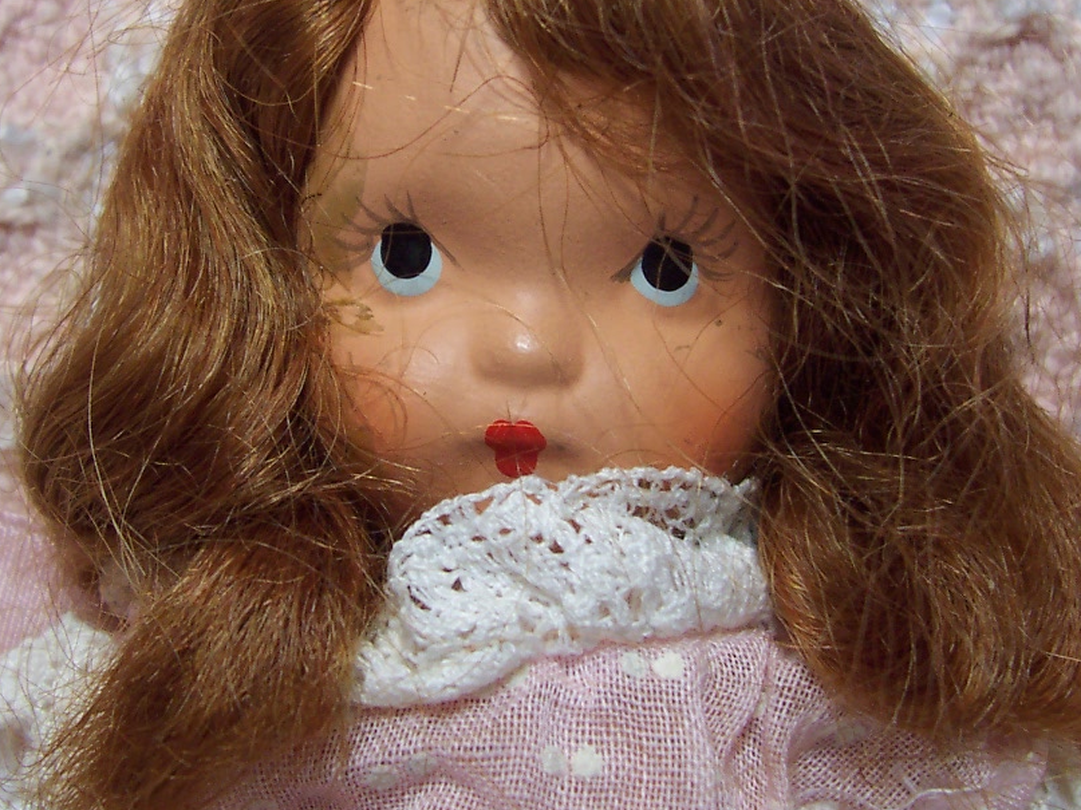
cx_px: 505
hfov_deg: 34.9
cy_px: 248
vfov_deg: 26.4
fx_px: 1717
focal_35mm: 55
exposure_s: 1/45
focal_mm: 5.6
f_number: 2.8
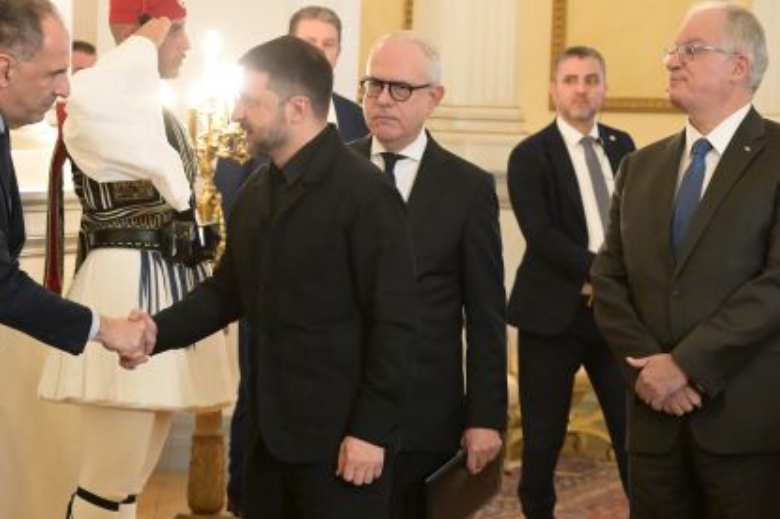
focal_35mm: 137
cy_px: 381
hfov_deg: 14.8
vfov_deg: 10.0
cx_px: 98
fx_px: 2966
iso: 8000
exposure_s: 1/250
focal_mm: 71
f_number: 5
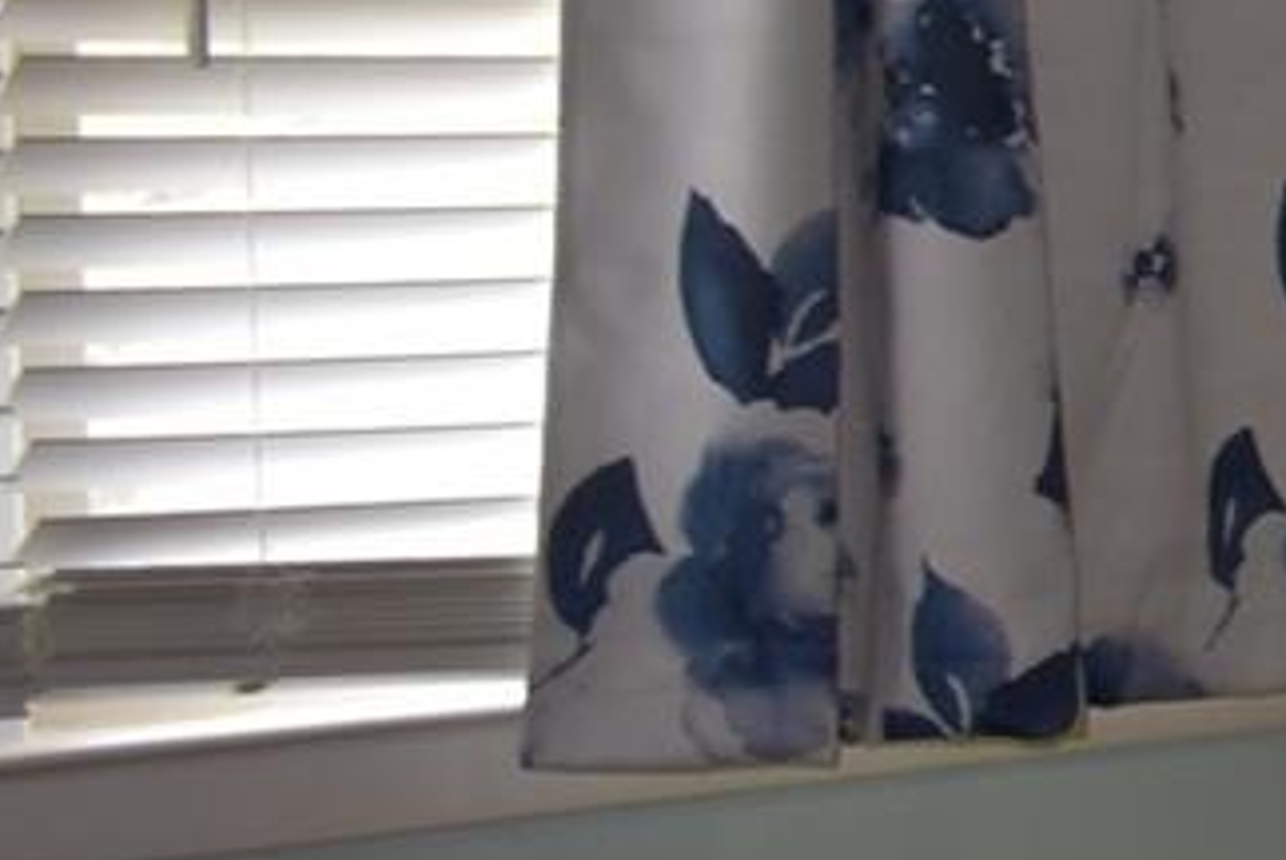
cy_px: 253
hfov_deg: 9.5
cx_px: 3846
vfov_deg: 8.0
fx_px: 6114
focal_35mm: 171
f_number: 3.5
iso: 280
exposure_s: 1/60
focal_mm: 18
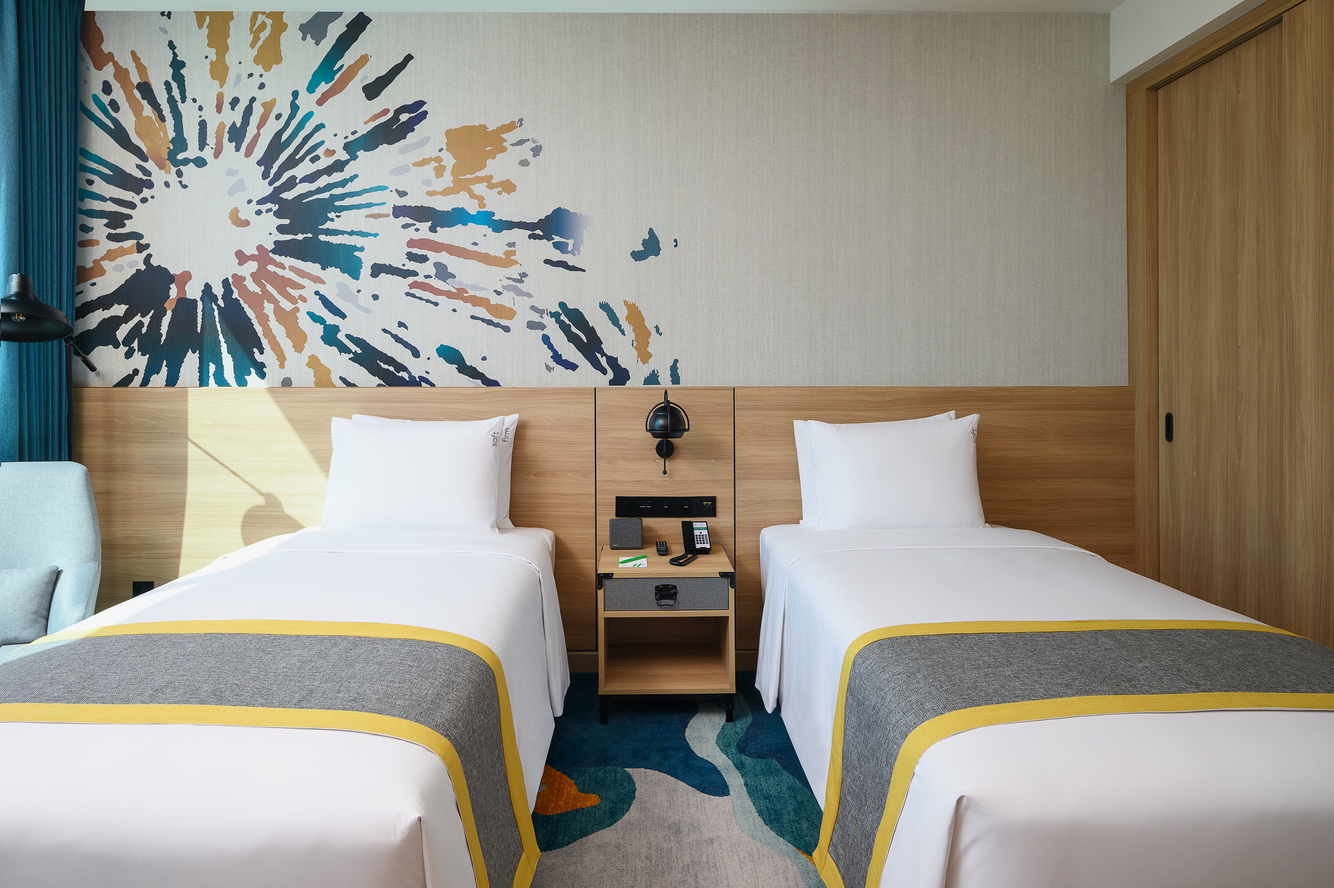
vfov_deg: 64.5
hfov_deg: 86.9
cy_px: 444
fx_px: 704
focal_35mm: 19
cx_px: 667
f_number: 8
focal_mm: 19
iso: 320
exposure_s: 1/125
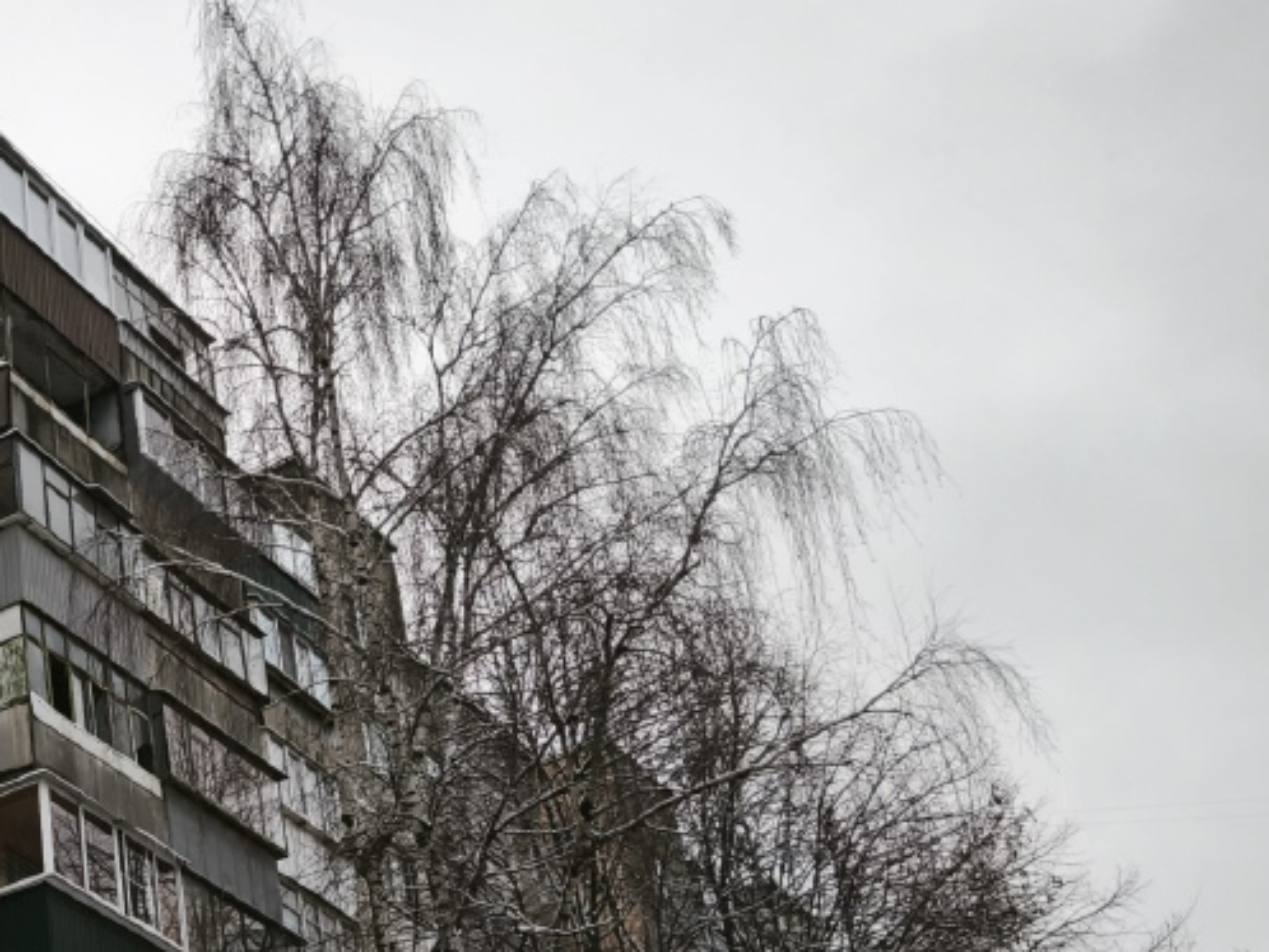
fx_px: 2201
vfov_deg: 23.8
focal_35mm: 60
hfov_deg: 27.5
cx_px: -331
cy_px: 844
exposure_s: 1/1599
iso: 100
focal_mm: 5.35
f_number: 1.7
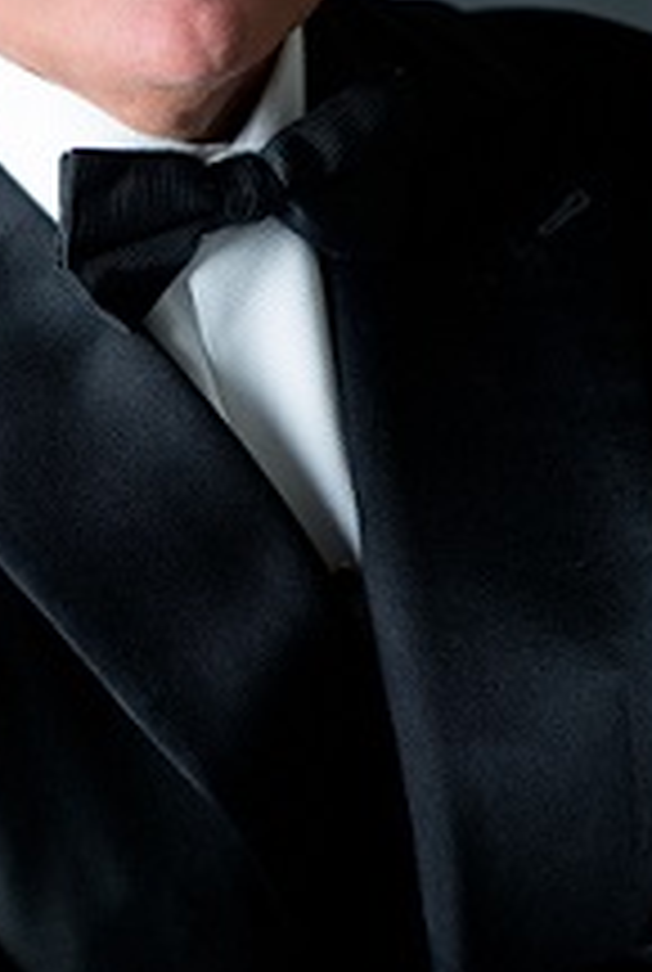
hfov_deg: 6.0
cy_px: 153
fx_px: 6191
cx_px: 135
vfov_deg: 8.9
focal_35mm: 229
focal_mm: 105
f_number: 3.2
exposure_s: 1/125
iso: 100
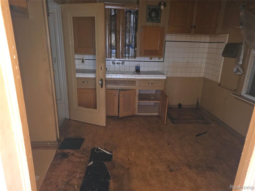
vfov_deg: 58.9
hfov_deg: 73.9
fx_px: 169
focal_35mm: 23
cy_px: 96
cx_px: 128
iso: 1600
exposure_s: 1/9.91
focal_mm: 6.25
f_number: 1.7
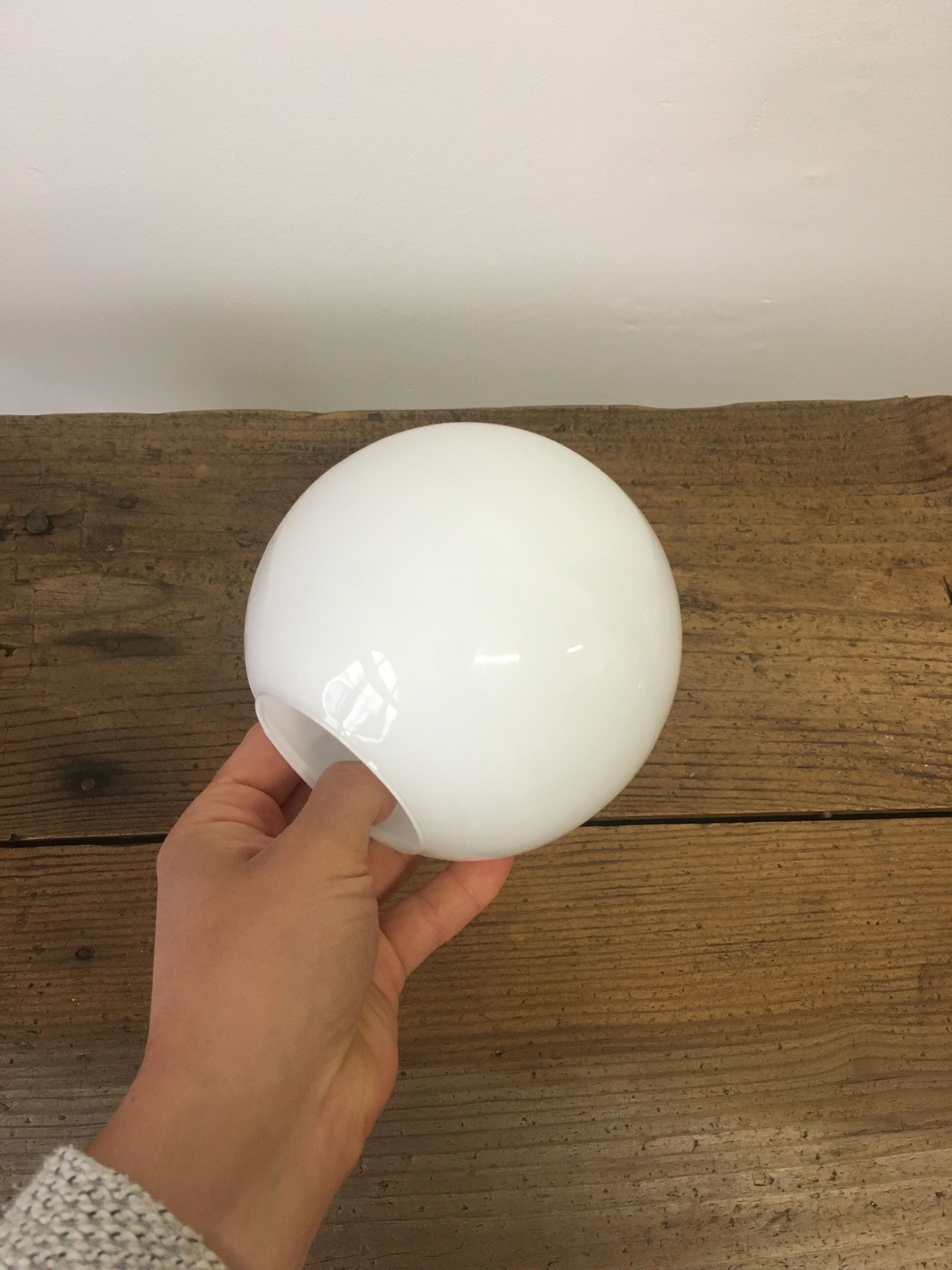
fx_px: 1063
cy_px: 635
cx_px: 476
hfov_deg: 48.2
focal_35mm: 29
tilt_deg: -66.9
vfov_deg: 61.7
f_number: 2.2
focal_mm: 4.15
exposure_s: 1/33
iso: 160
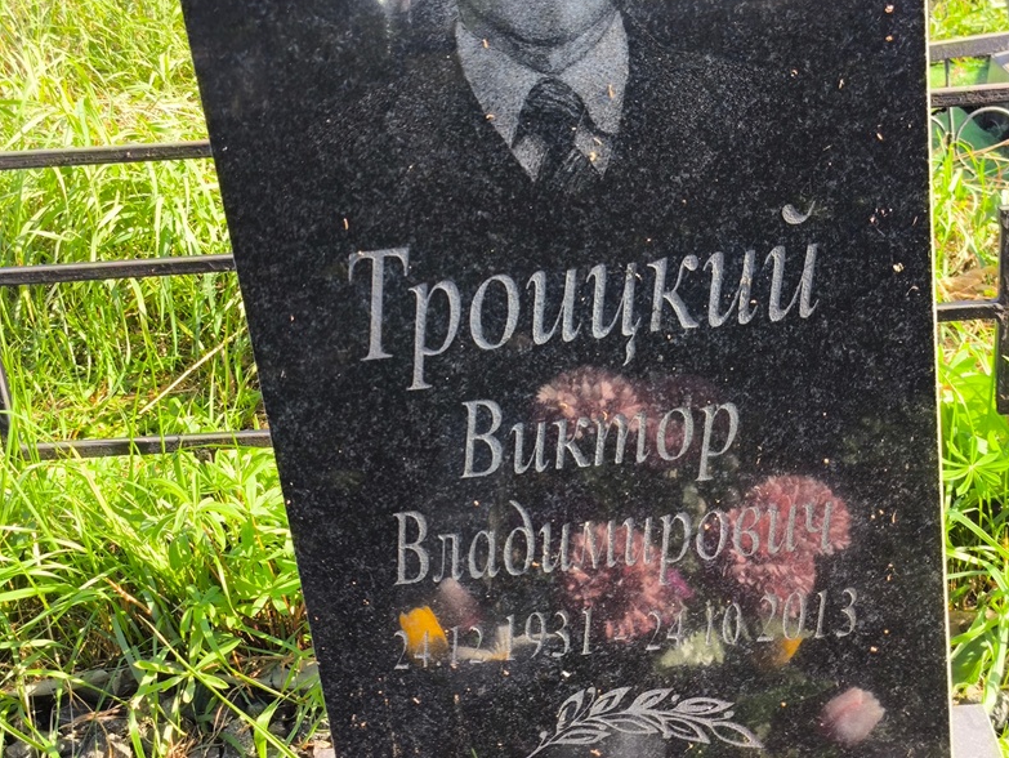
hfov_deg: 37.5
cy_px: 373
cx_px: 512
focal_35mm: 51
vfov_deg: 28.6
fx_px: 1487
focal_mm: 4.71
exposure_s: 1/204
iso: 50
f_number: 1.7
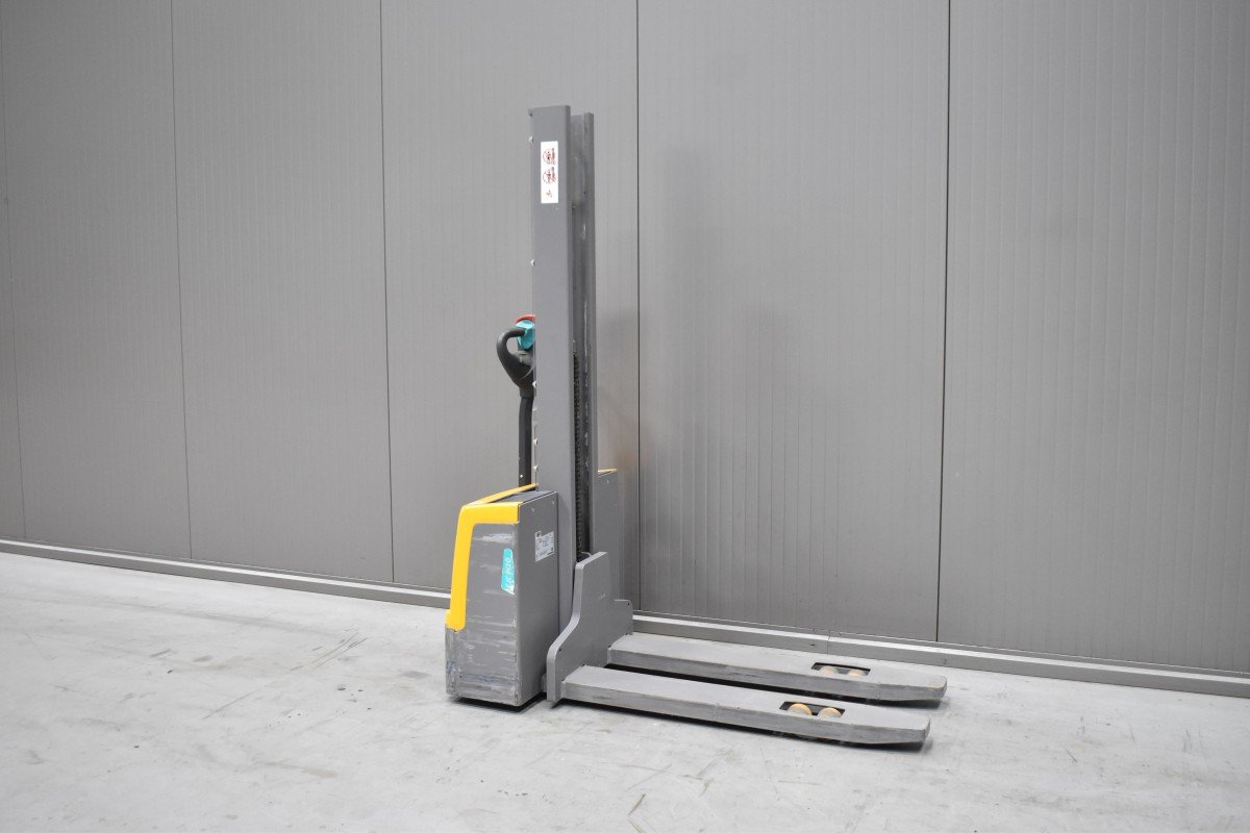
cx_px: 625
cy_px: 416
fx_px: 1146
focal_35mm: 33
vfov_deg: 40.0
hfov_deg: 57.2
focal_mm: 22
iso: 1600
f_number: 4
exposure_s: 1/50
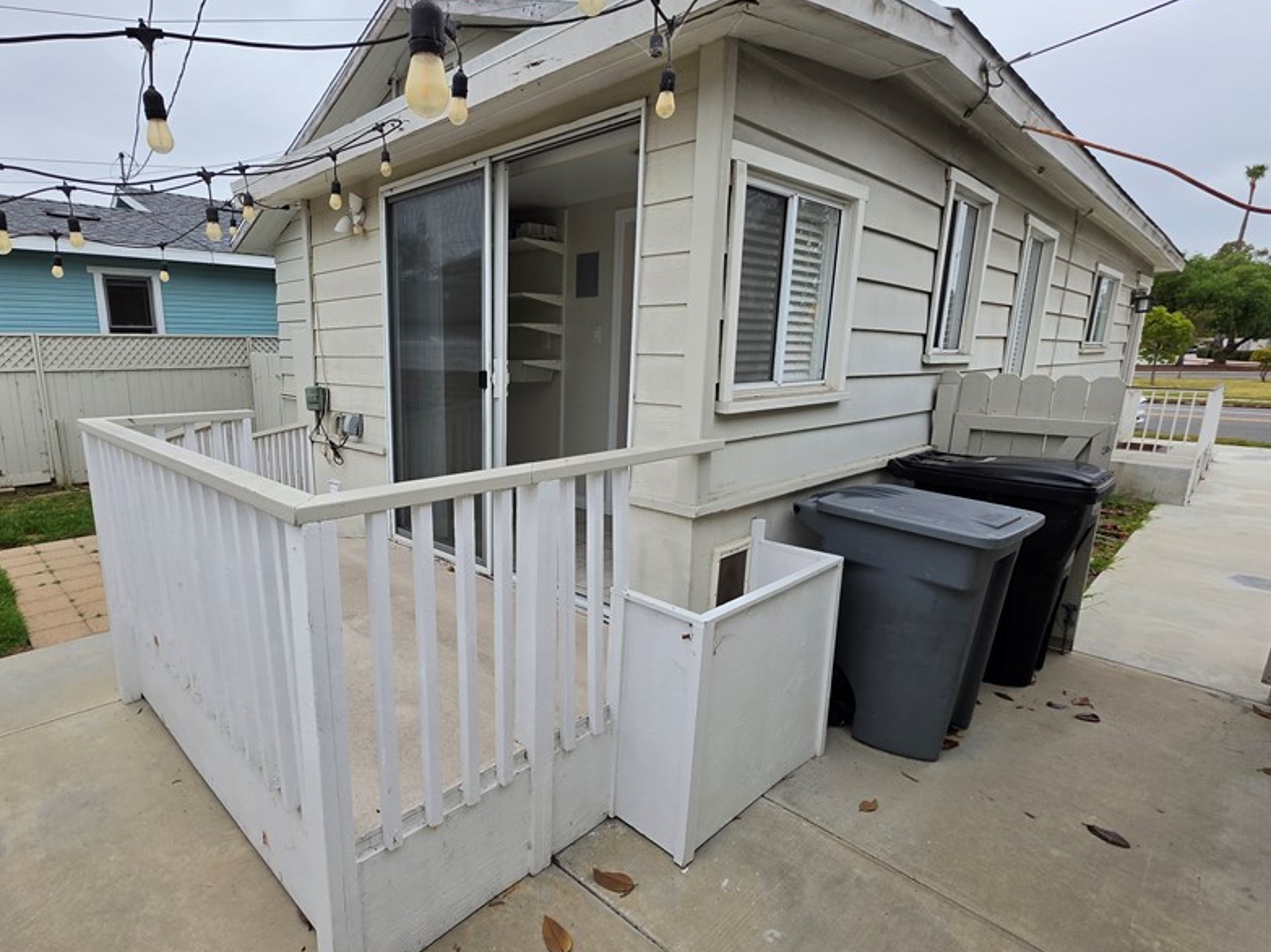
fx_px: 624
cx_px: 516
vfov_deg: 74.7
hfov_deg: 90.0
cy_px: 503
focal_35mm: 17
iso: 32
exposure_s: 1/1258
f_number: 1.9
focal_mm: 2.2
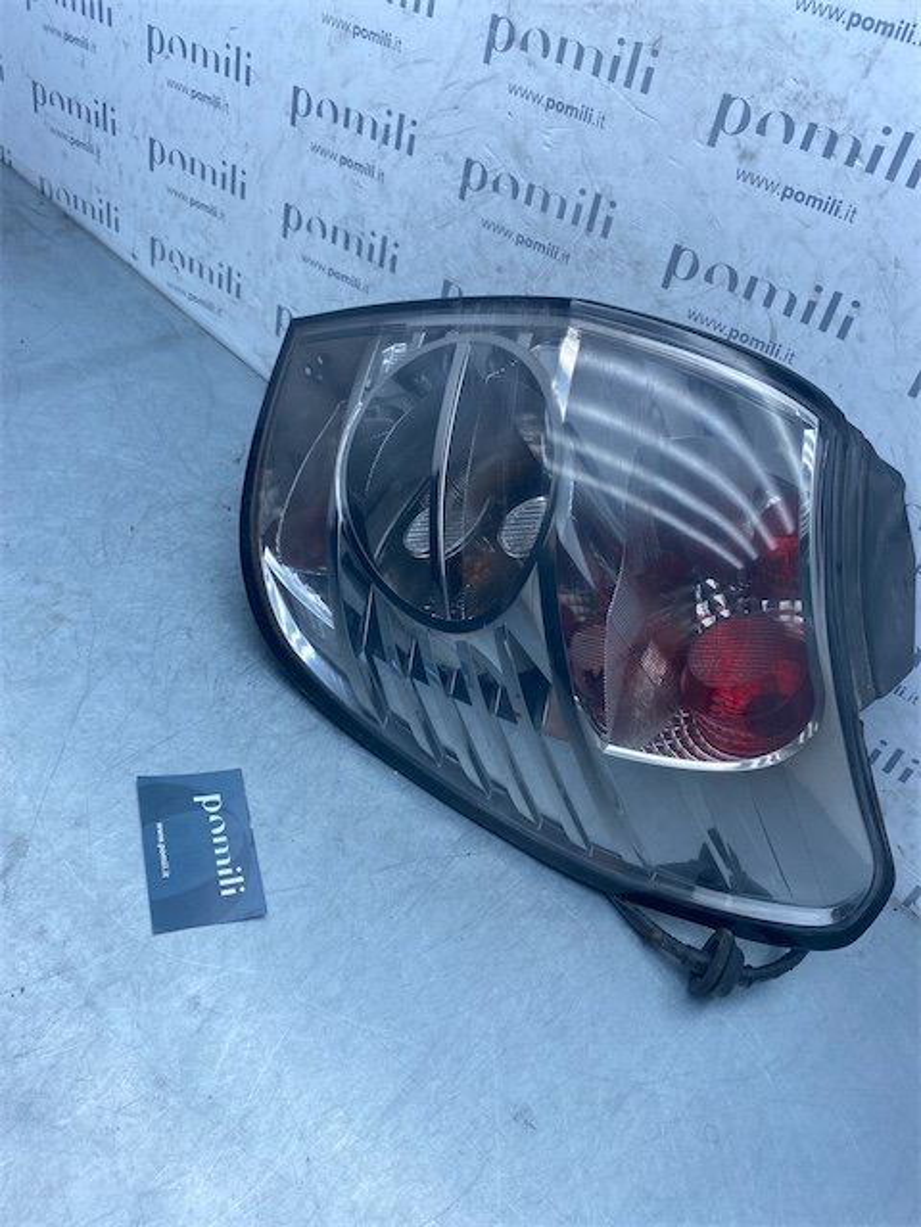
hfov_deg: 53.1
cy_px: 614
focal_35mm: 26
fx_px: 922
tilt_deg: -43.9
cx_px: 460
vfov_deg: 67.3
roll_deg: -26.6
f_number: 1.8
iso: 32
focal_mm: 4.25
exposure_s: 1/827
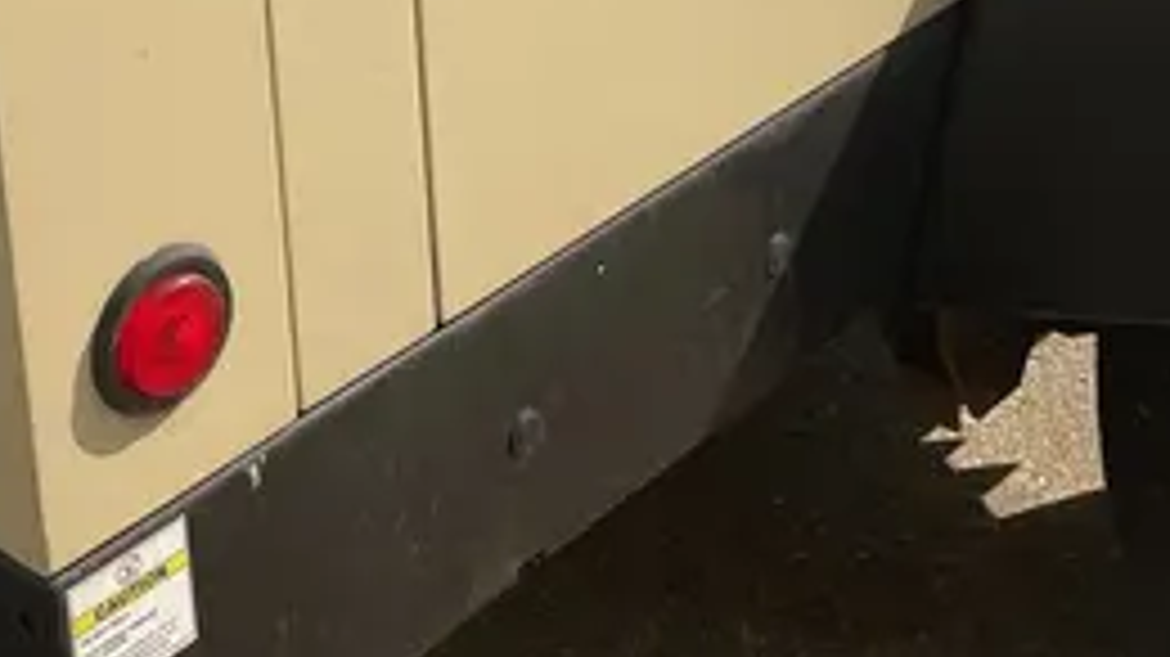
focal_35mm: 80
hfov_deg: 26.5
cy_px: -430
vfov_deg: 13.8
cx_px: 549
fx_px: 2481
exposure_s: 1/5814
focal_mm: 4.2
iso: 32
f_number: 1.6
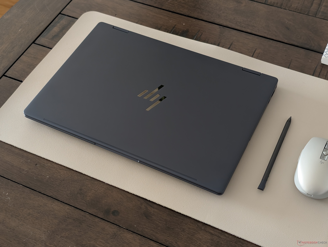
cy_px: 124
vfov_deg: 29.7
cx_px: 164
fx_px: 465
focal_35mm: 49
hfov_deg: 38.9
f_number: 1.68
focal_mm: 6.9
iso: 128
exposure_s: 1/26.3
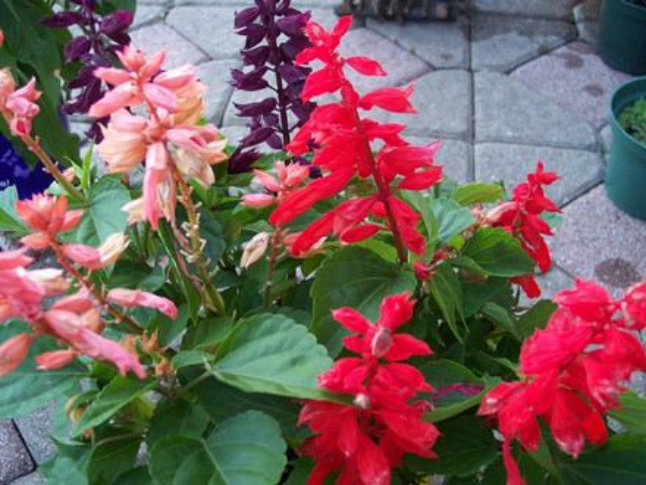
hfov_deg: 49.0
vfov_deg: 37.7
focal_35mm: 38
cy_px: 242
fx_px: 709
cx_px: 323
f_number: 2.8
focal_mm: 8
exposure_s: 1/30
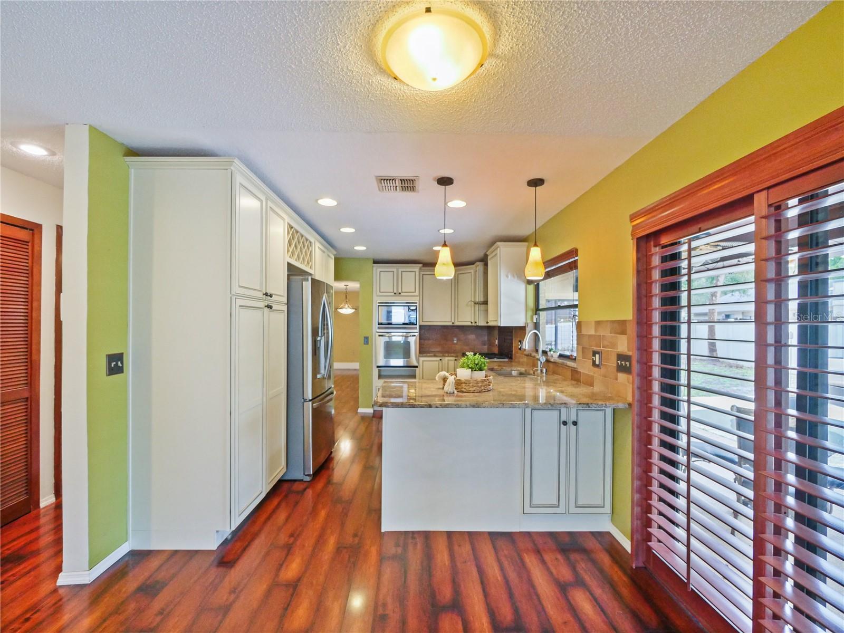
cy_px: 316
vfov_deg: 85.7
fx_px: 341
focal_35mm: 14
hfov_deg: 102.1
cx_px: 422
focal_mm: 7
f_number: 4
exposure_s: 1/50
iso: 3200
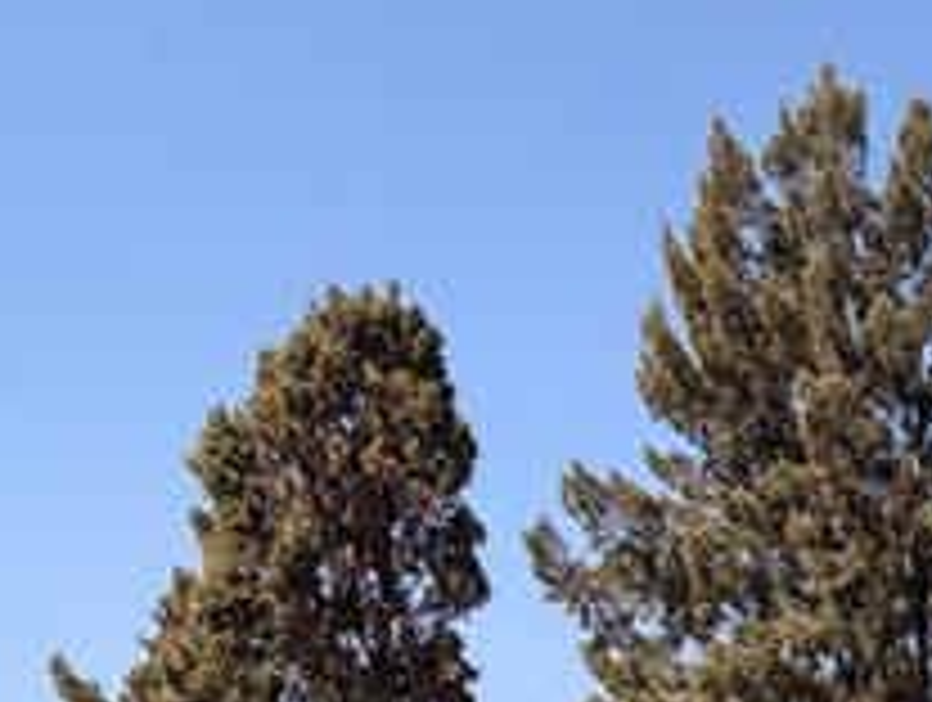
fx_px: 1456
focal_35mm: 54
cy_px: 1197
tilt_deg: -1.5
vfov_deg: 20.7
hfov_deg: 27.8
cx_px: 1283
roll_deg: +0.9
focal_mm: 2.22
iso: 40
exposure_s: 1/770
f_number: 2.2
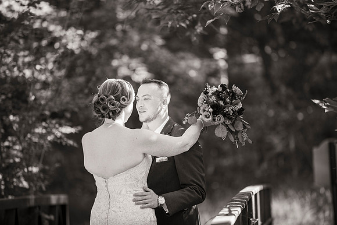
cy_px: 112
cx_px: 168
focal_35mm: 200
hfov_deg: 10.3
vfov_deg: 6.9
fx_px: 1871
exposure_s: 1/400
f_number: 2.8
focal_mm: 200
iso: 400
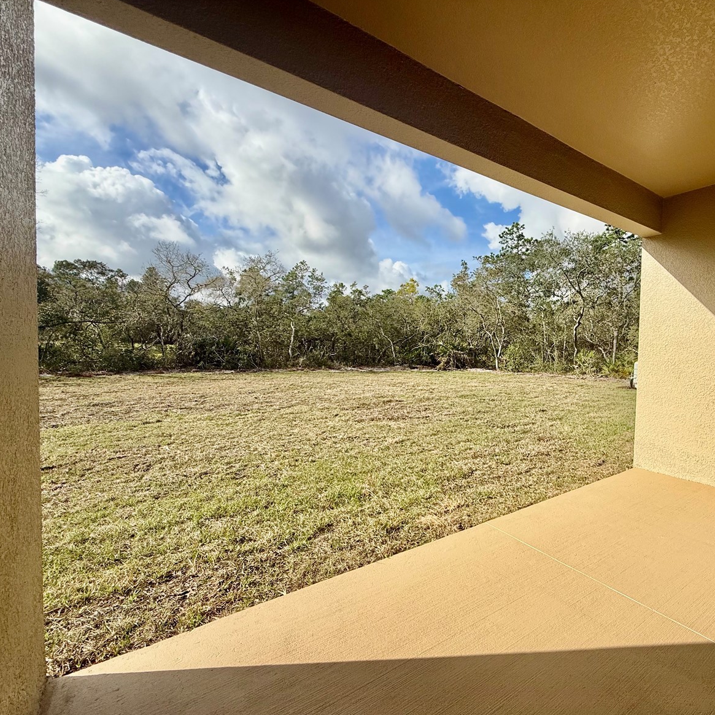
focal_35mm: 17
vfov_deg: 84.0
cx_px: 466
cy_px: 360
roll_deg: -1.2
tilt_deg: -1.6
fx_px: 397
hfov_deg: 81.6
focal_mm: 2.22
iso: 50
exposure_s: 1/2506
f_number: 2.2
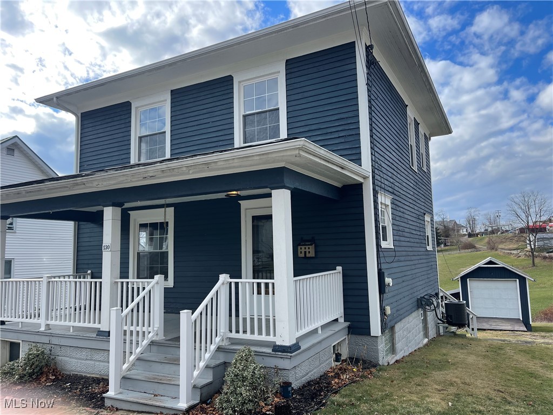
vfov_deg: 54.9
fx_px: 399
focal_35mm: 25
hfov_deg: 69.4
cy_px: 208
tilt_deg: +7.9
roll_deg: +1.8
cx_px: 276
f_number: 1.6
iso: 32
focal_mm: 5.1
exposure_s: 1/1534
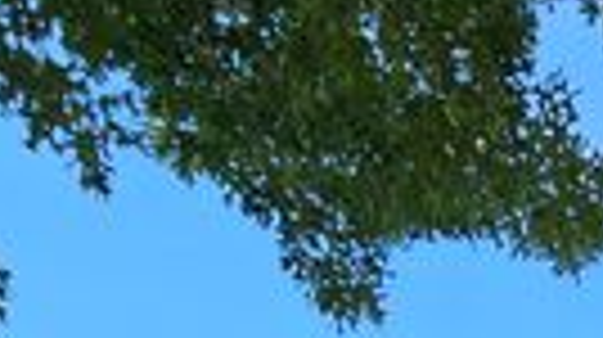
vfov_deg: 15.0
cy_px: 786
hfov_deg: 29.7
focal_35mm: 53
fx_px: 846
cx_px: 819
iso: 50
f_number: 2.2
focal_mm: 2.2
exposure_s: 1/1016
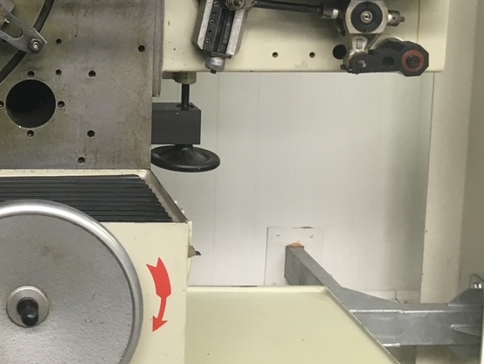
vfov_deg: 21.2
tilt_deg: -7.6
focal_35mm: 67
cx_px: -67
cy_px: -1
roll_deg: +1.2
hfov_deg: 26.4
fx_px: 937
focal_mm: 4.15
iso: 100
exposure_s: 1/33
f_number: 2.2
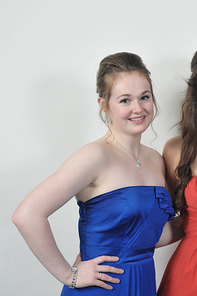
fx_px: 681
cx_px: 208
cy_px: 153
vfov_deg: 24.5
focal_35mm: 83
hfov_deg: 16.1
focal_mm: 52
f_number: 7.1
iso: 1000
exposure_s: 1/160
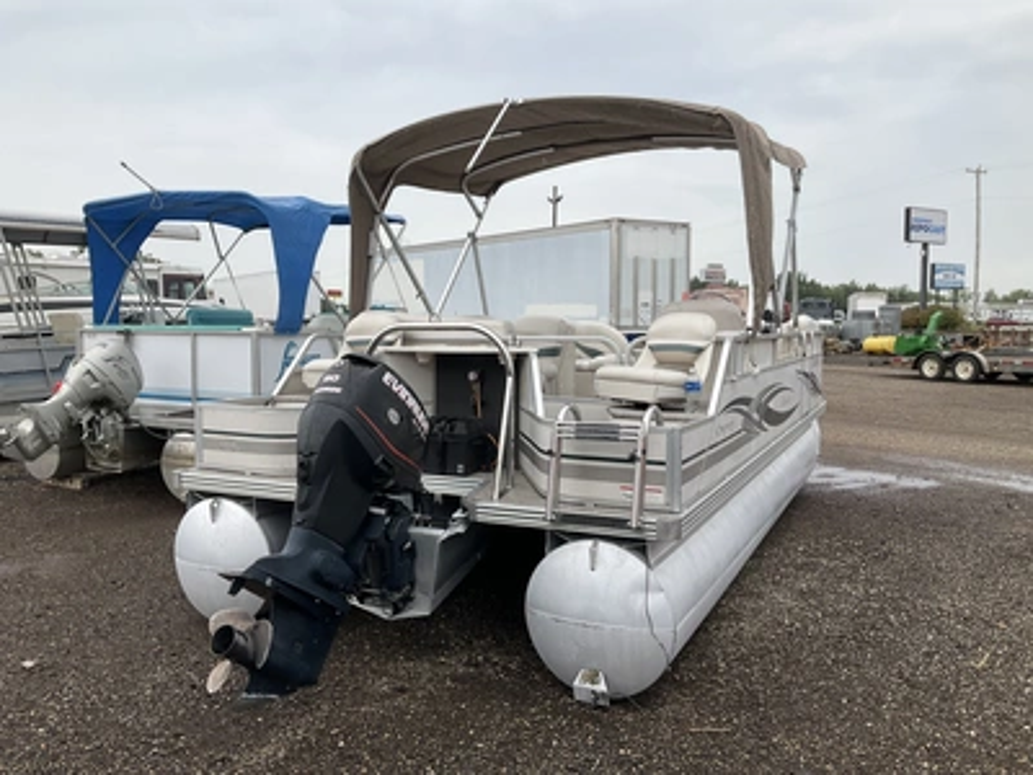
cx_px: 516
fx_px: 865
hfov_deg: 61.7
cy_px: 388
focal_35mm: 29
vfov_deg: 48.2
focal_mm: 3
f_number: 1.8
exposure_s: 1/883
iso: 25
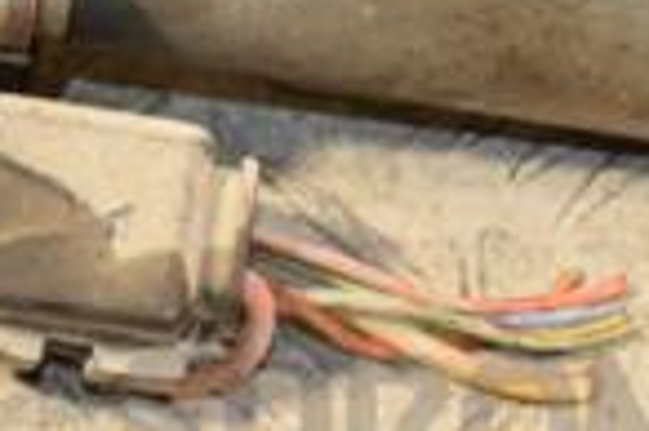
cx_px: 40
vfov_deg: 3.6
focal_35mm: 383
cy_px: -169
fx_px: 6897
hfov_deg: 5.4
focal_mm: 62
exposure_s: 1/125
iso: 800
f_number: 5.3
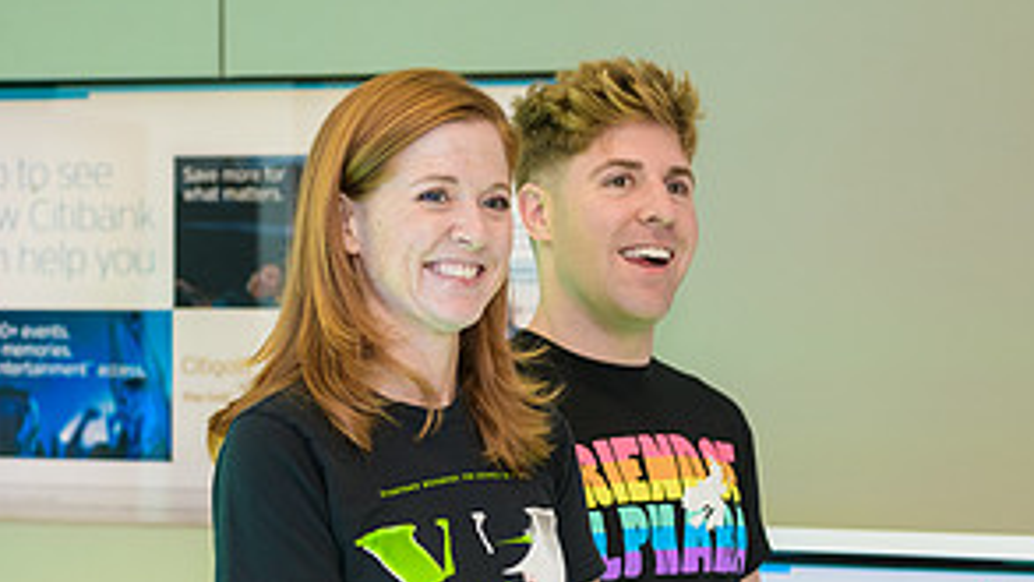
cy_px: 414
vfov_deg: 10.6
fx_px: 3126
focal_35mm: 114
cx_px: 445
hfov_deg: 18.8
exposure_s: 1/125
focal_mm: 55
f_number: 3.2
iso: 400
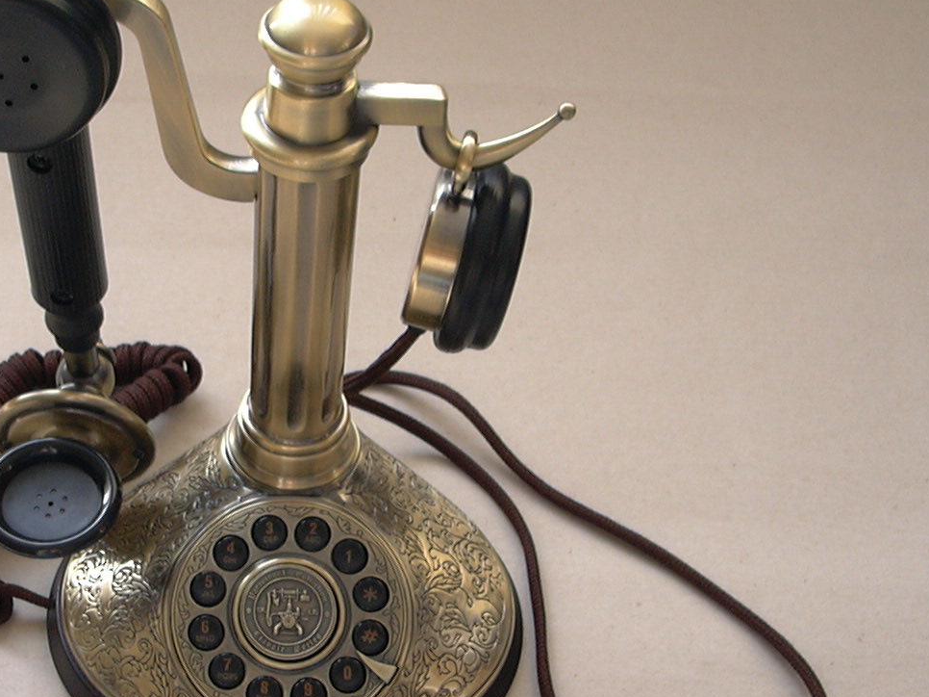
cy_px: 447
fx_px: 1556
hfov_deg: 32.7
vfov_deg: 25.1
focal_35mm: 58
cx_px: 258
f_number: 2.8
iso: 100
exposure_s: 1/87.2
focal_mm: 5.4
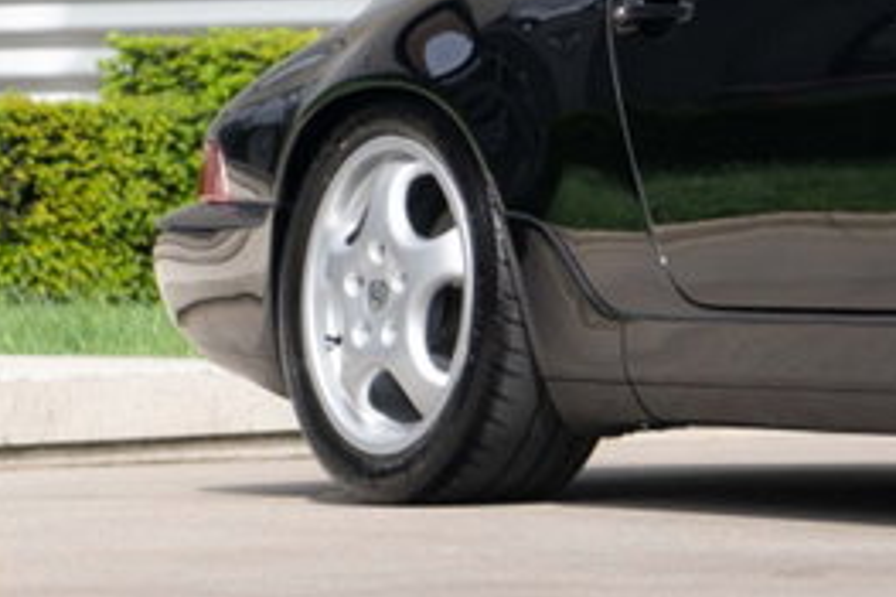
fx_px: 6790
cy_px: -36
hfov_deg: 7.4
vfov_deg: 5.0
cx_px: 1407
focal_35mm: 273
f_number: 5.6
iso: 50
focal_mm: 70
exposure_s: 1/60
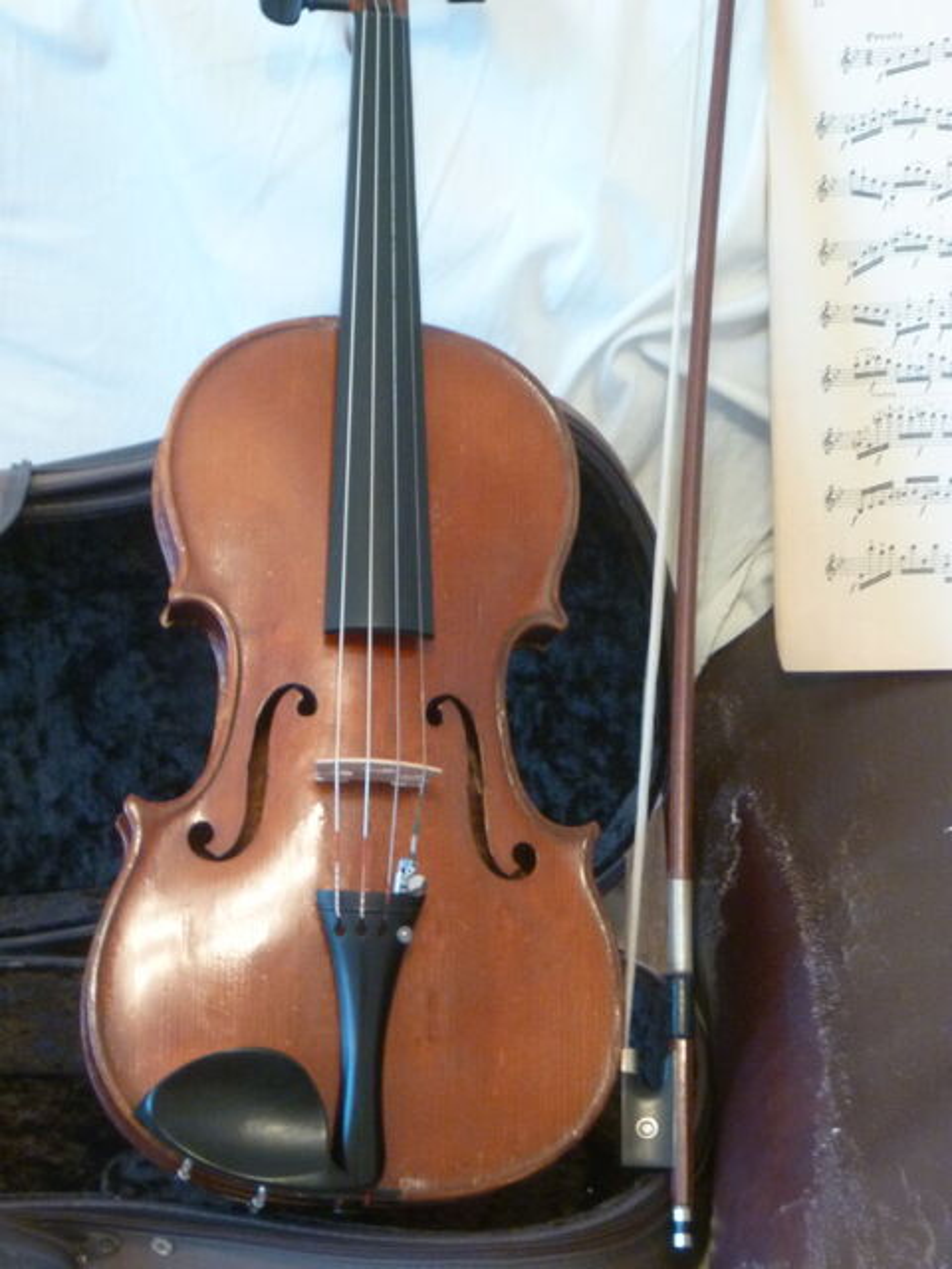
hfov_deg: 15.7
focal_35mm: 94
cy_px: 634
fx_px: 3447
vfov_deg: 20.9
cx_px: 476
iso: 400
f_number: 5.4
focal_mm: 16.8
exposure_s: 1/4
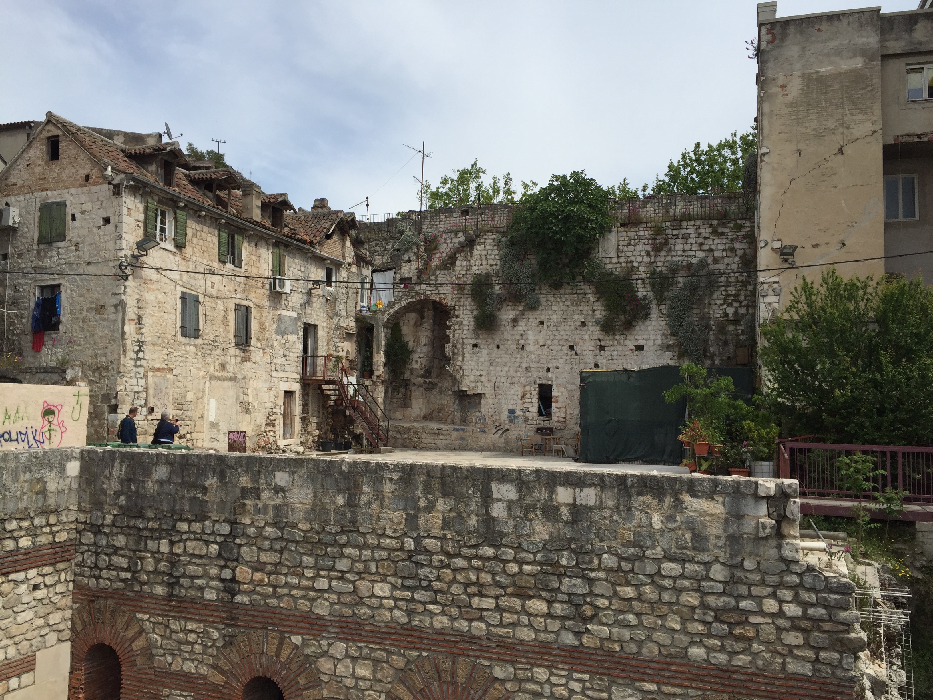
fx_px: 782
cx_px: 466
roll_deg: -1.4
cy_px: 350
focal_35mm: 29
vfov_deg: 48.2
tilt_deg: +4.5
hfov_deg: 61.7
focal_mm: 4.15
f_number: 2.2
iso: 32
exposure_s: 1/3049
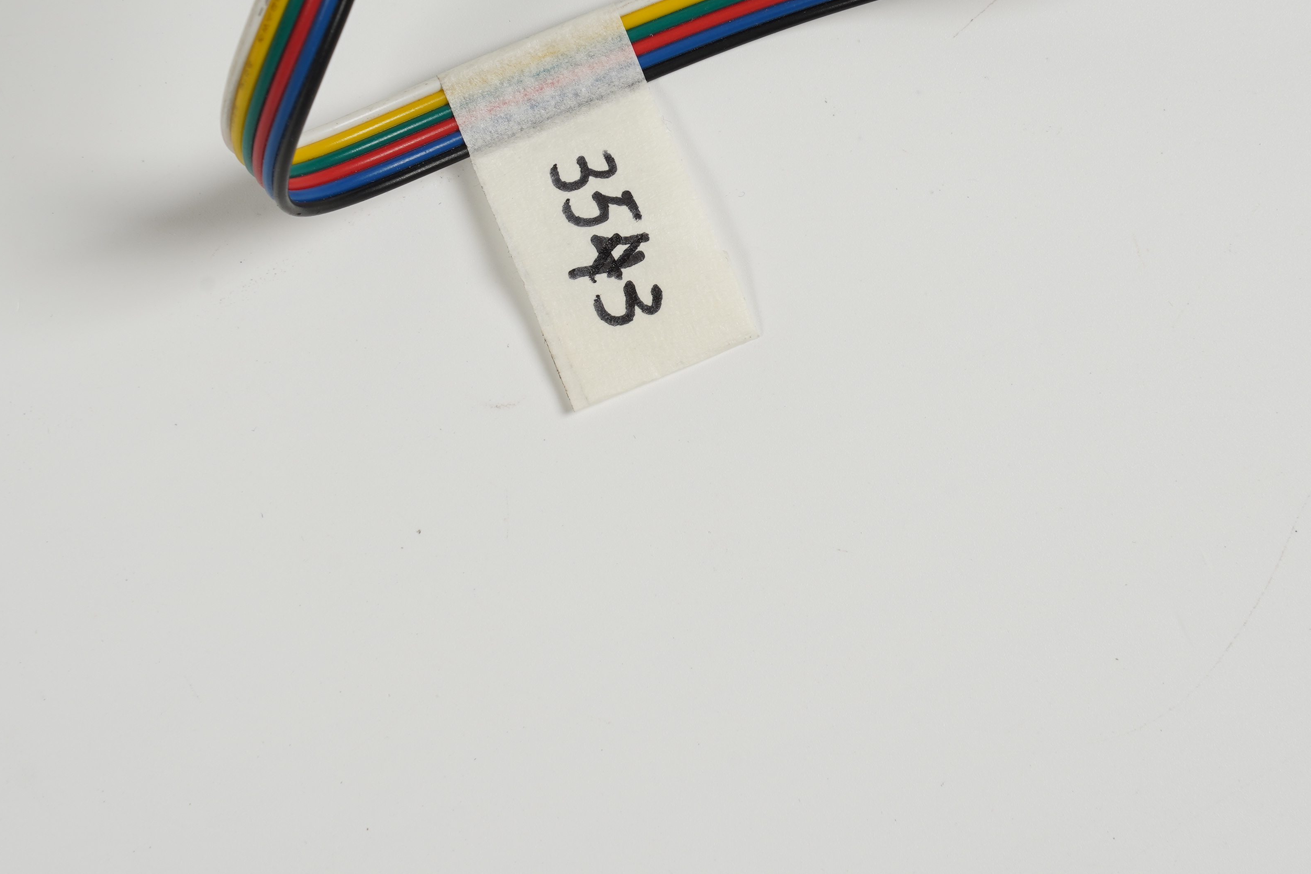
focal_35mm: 149
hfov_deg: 13.8
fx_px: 5426
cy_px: 223
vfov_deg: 9.2
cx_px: 704
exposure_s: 1/125
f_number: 14
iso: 100
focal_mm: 79
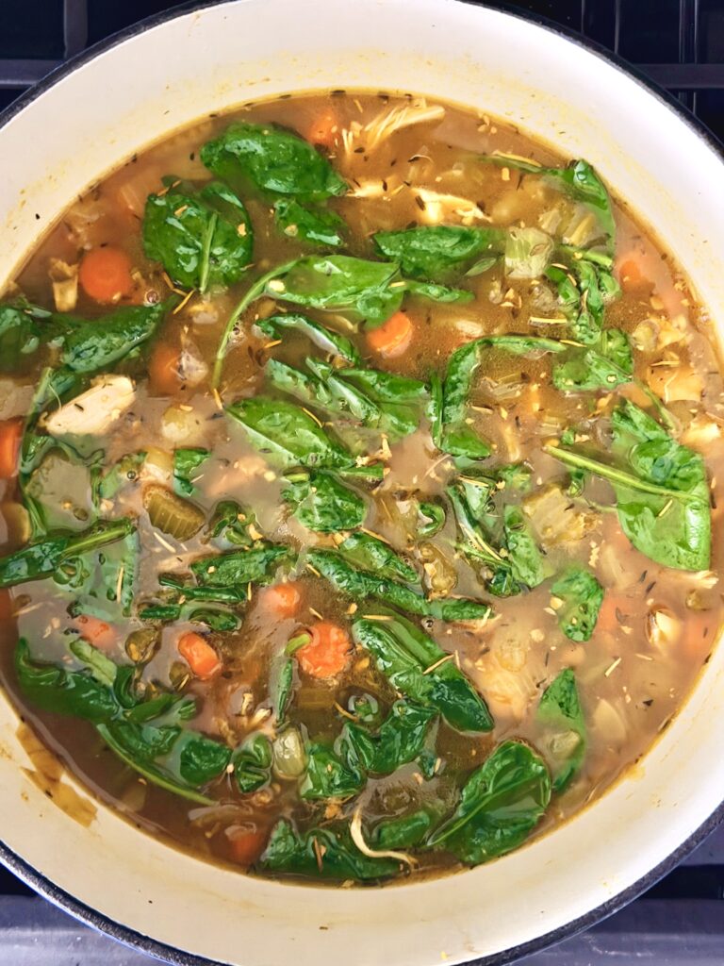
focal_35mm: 48
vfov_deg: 39.7
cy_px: 483
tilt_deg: -87.3
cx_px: 362
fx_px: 1339
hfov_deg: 30.3
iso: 800
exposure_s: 1/18
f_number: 1.78
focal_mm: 6.76
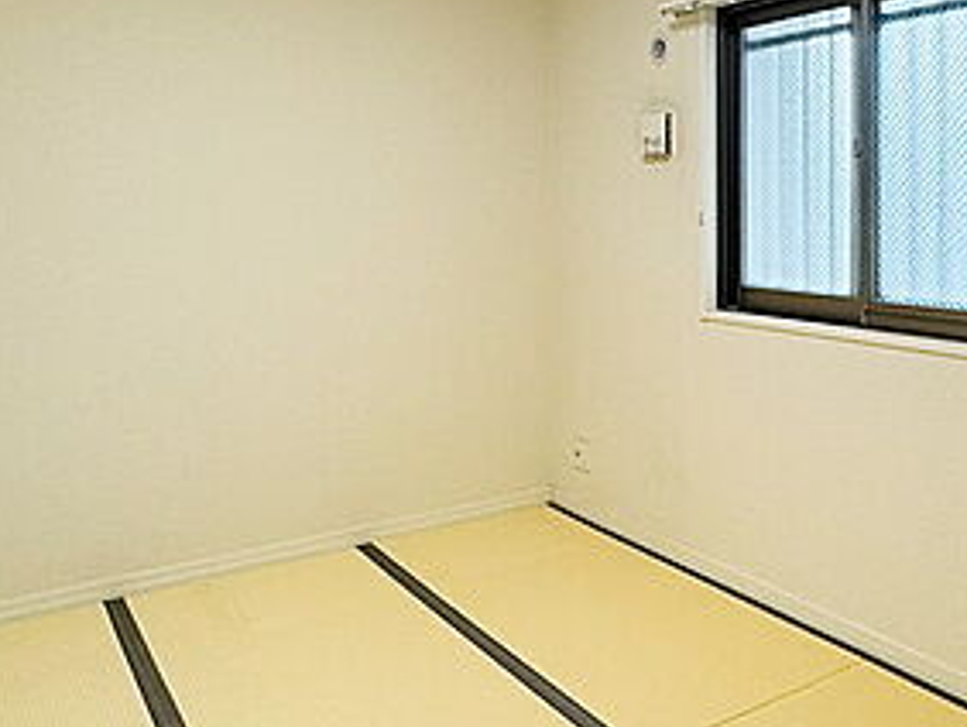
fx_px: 951
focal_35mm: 34
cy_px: 209
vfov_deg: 41.0
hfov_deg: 53.0
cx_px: 631
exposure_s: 1/120
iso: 64
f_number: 2.2
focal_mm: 2.22
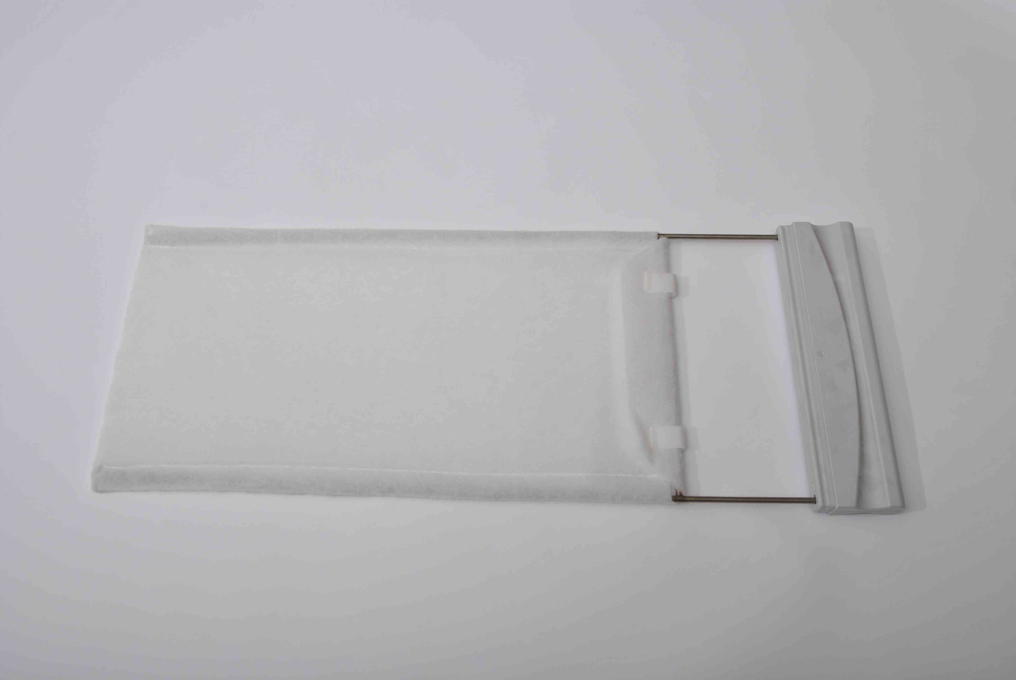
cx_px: 508
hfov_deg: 61.9
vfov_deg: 43.7
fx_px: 848
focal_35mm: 30
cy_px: 340
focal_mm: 20
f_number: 11
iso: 100
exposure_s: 1/160
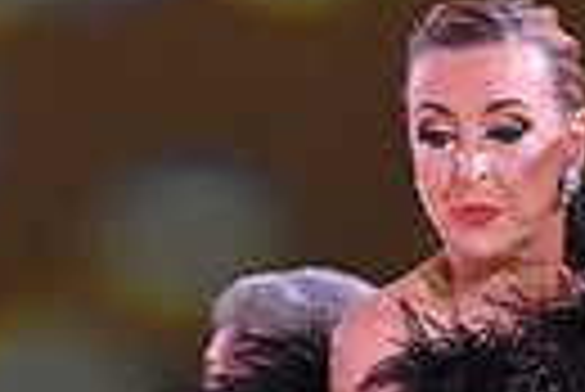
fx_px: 11957
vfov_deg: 1.9
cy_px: 770
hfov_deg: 2.8
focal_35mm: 735
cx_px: 601
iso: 4000
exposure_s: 1/400
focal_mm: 165
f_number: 5.6
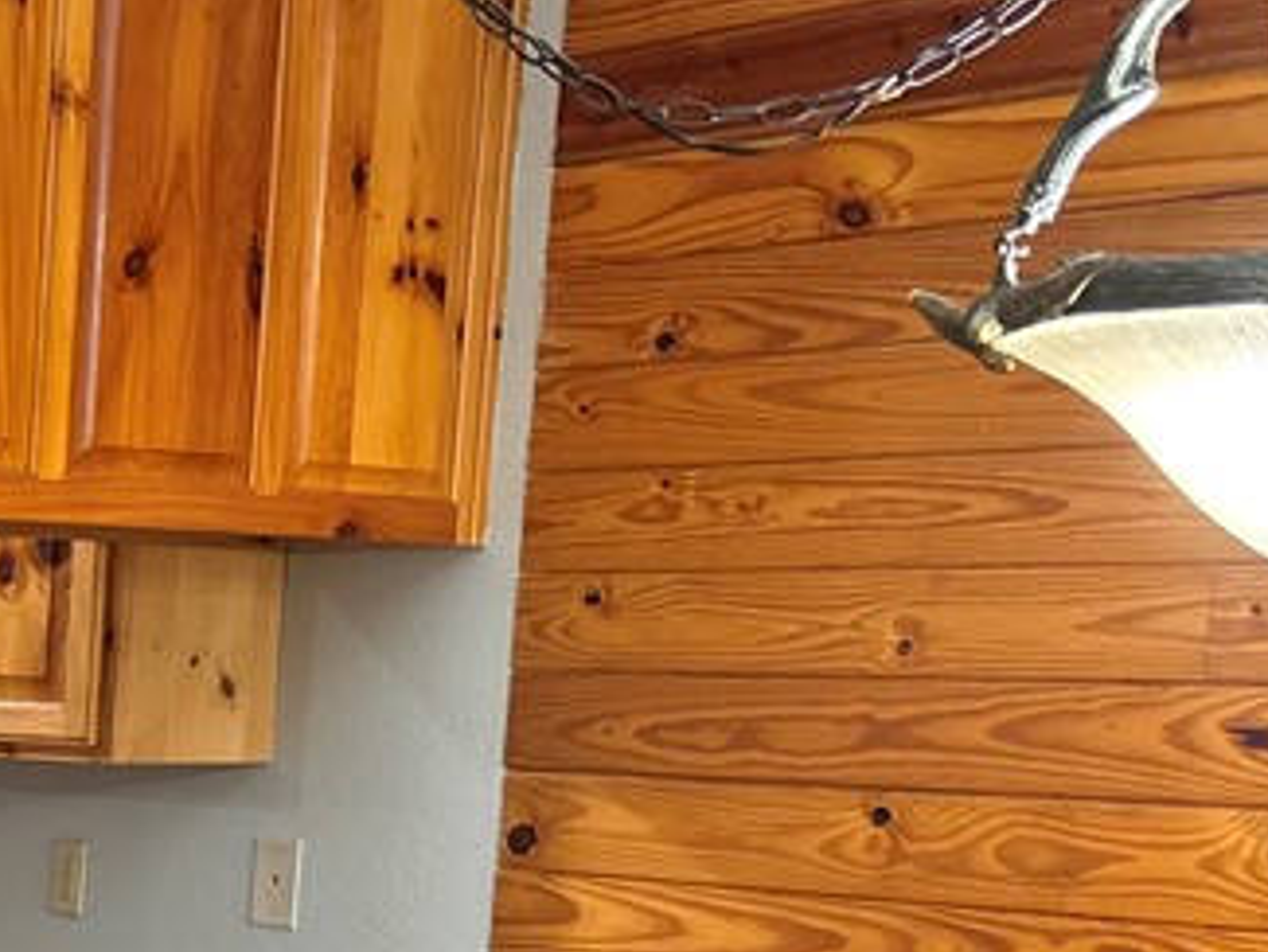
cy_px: 1089
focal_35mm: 82
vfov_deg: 17.3
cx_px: -523
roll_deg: -0.9
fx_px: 3005
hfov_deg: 20.9
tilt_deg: -9.8
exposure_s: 1/60
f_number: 1.6
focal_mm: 5.96
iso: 400
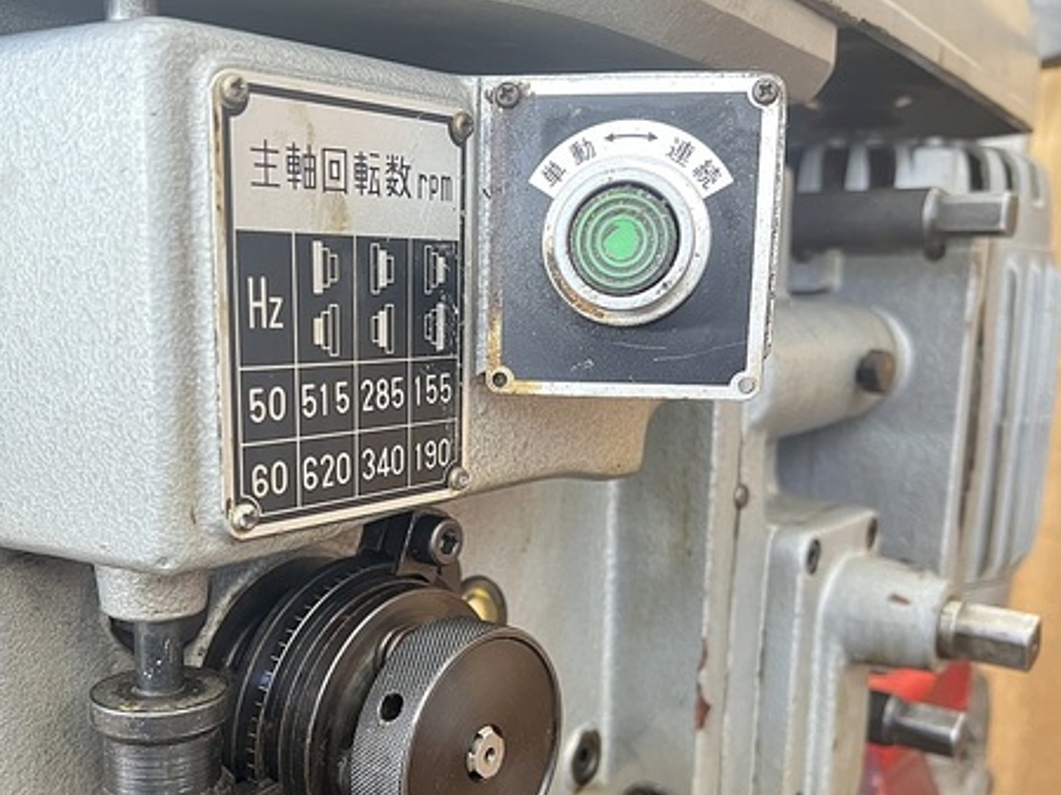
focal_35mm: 37
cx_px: 434
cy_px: 507
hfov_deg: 49.9
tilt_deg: -11.5
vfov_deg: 38.3
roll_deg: +0.0
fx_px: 1133
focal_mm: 5.7
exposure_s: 1/60
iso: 500
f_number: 1.5
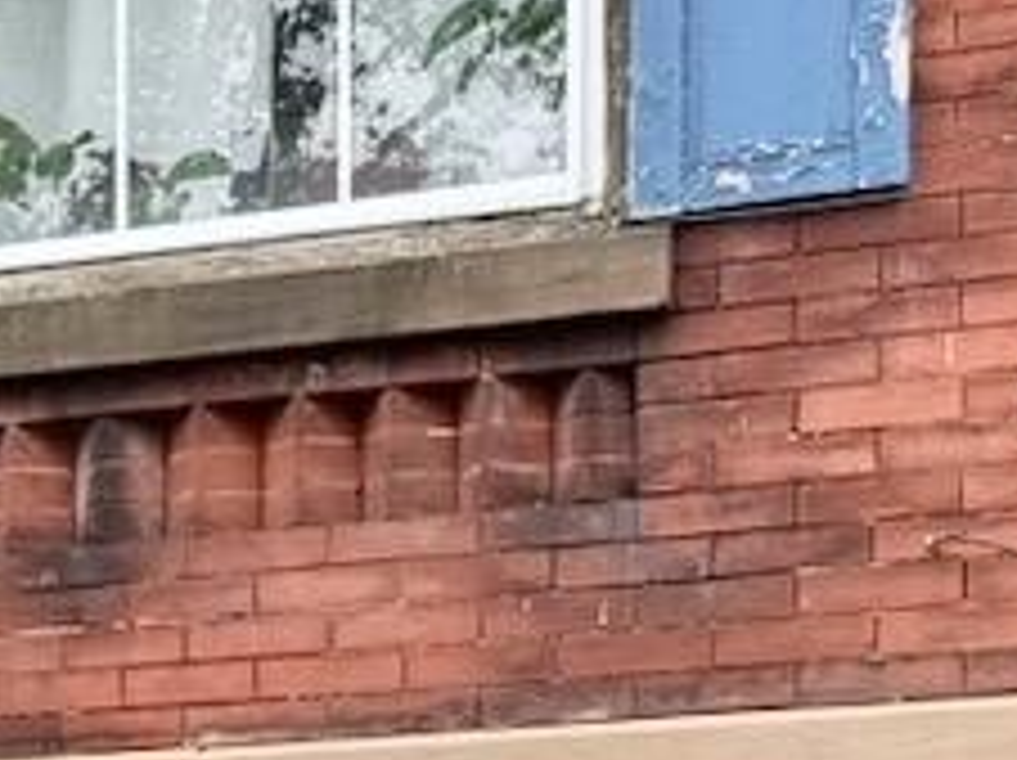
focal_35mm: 136
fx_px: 3991
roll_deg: -0.8
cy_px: 1210
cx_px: -436
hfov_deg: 13.8
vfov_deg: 10.4
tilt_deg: +1.1
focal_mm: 6.76
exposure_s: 1/450
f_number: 1.78
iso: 80
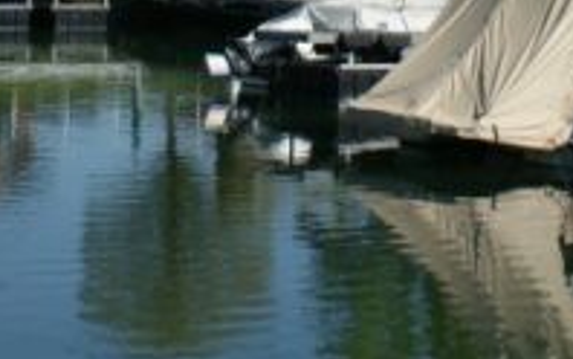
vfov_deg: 9.0
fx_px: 2219
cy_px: -175
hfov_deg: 14.7
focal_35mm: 142
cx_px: 269
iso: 100
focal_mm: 18
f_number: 10
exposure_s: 1/200
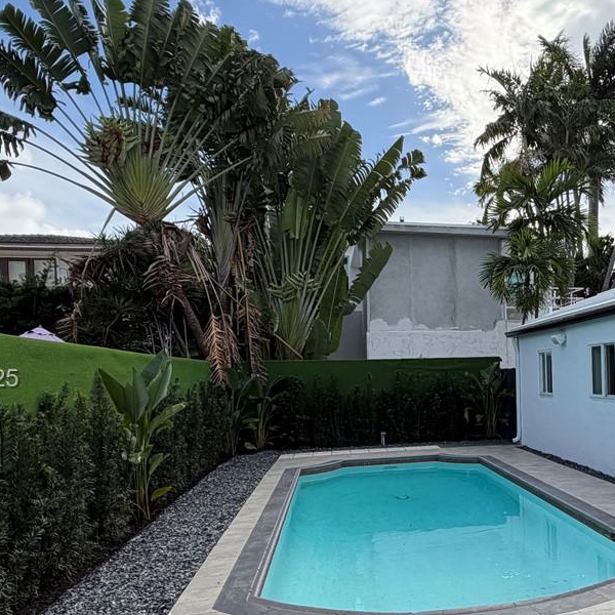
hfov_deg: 46.3
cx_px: 520
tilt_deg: +0.4
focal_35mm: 33
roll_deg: +1.9
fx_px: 663
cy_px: 380
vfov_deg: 49.3
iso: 40
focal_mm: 2.22
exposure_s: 1/770
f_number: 2.2
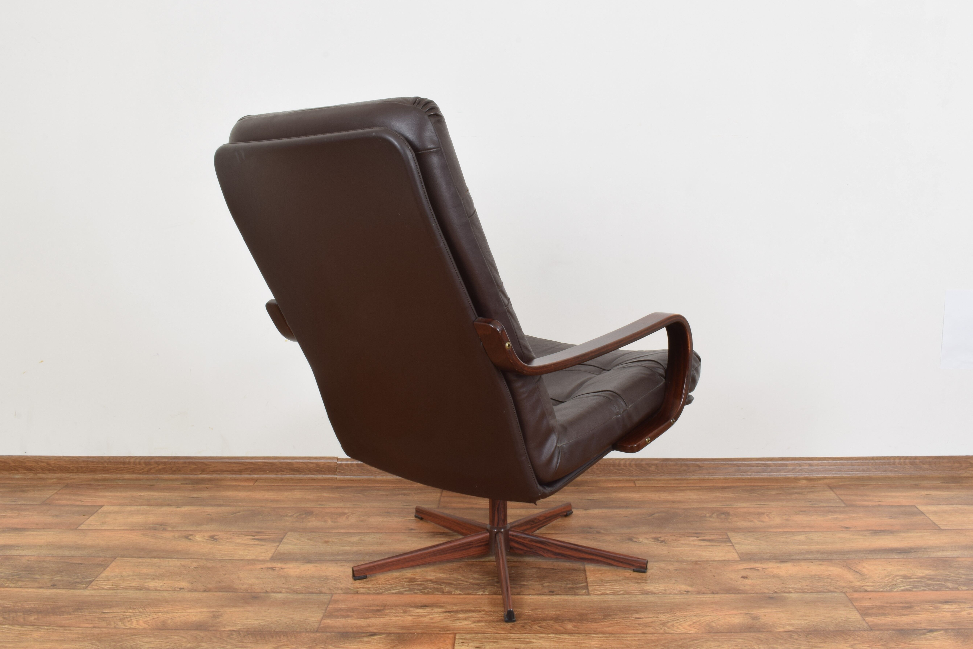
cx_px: 504
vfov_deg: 35.9
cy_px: 324
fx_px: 1000
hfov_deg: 51.9
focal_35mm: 37
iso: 100
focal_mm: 22
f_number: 25
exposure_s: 5
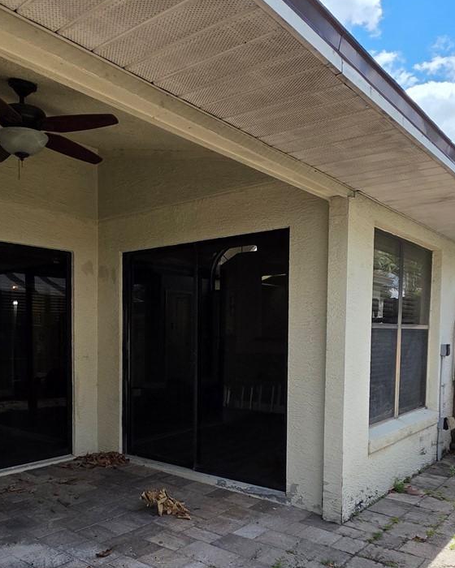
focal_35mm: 29
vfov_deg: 59.8
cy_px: 349
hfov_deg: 48.8
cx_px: 138
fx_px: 488
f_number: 1.9
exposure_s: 1/2000
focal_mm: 2.2
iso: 50
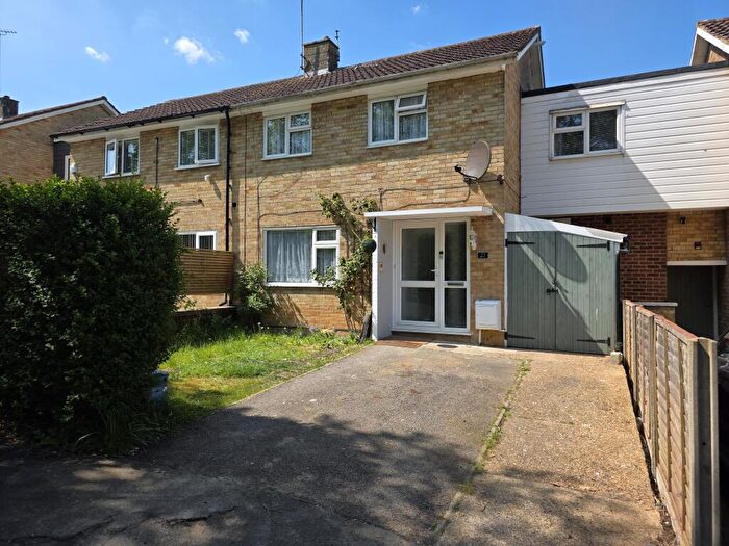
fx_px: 484
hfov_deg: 73.9
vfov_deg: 58.9
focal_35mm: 23
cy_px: 273
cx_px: 364
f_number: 1.7
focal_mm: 6.3
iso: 80
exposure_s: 1/3737
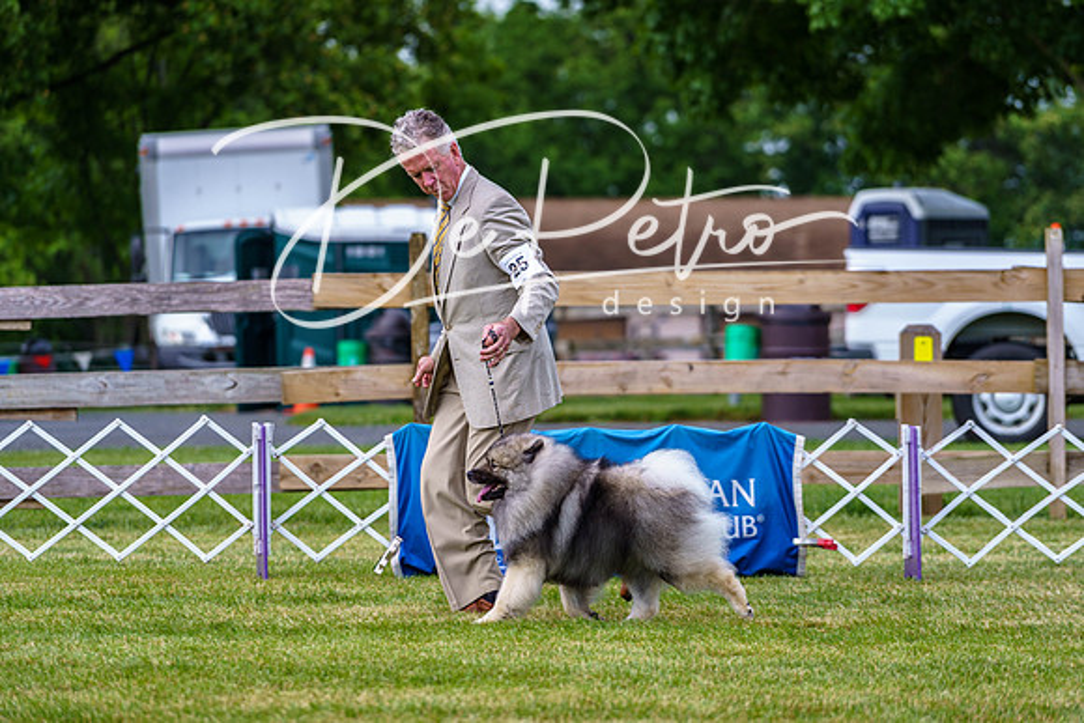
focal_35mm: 171
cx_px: 542
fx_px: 5150
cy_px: 362
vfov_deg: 8.0
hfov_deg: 12.0
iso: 200
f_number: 4
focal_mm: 171
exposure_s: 1/500
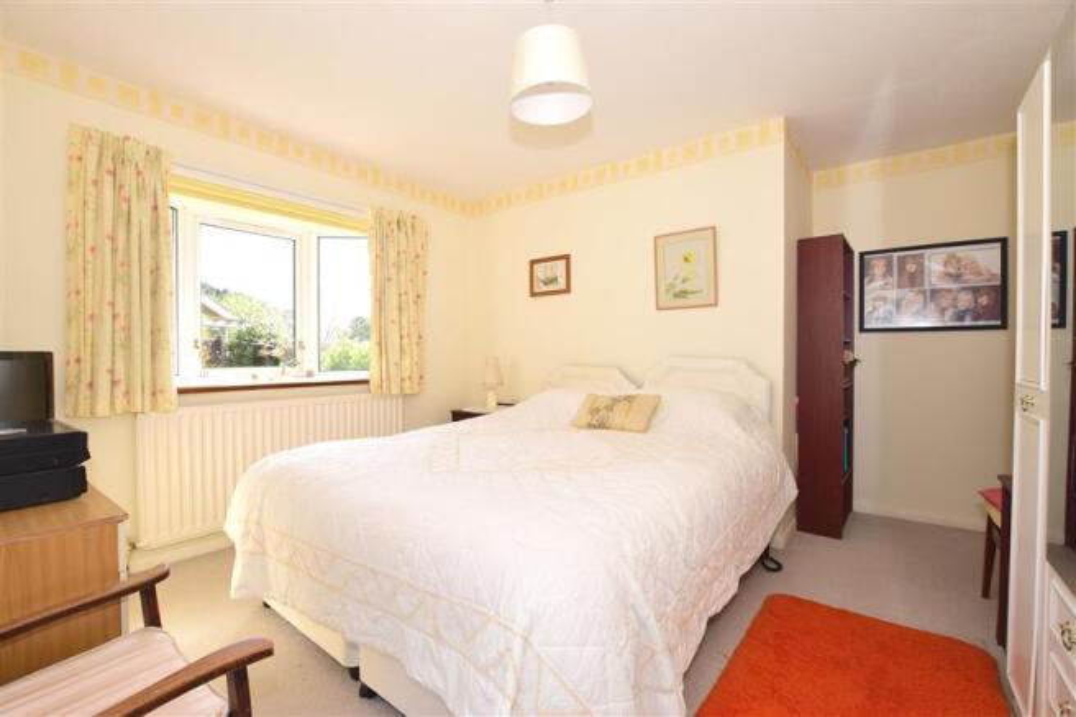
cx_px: 538
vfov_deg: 77.3
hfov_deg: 100.4
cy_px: 358
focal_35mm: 15
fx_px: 448
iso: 400
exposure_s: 1/160
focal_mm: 10
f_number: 6.3
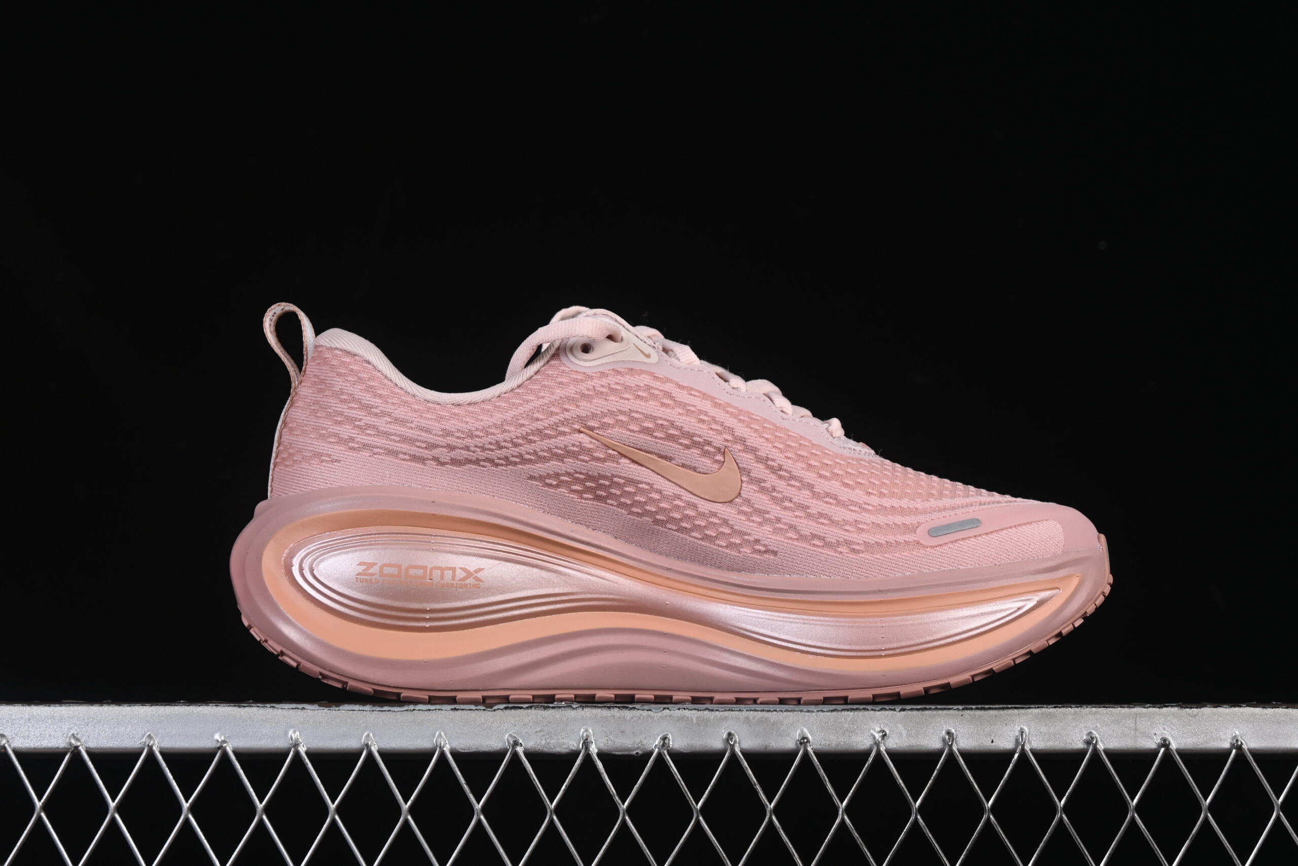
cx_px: 649
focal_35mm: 75
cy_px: 433
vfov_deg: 18.2
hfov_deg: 27.0
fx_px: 2704
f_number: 8
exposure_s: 1/80
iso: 160
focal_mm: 50
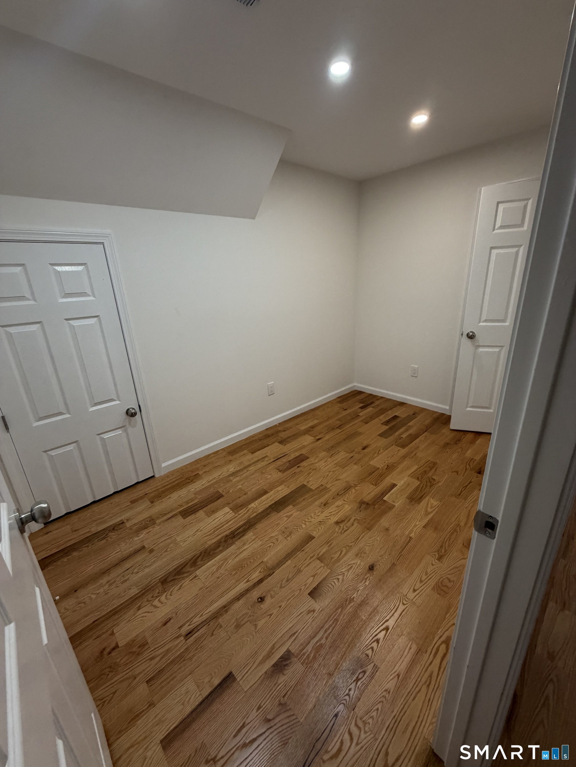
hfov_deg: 85.7
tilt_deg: -17.6
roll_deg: +2.6
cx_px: 288
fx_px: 311
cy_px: 384
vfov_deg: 102.1
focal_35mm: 14
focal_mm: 2.22
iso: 250
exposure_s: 1/120
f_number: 2.2
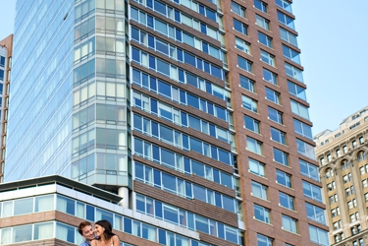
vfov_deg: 16.2
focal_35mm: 84
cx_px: 101
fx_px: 859
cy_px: 59
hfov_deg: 24.0
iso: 200
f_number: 2.8
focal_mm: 35
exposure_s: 1/800
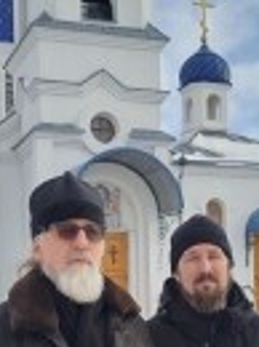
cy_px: 270
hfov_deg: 19.8
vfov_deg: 26.0
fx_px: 741
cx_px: 136
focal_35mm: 74
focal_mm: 5.31
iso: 50
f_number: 1.7
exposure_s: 1/839
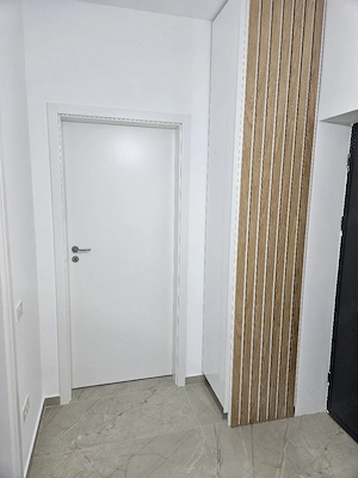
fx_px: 317
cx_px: 179
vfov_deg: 73.9
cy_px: 239
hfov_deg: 58.9
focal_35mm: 23
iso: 200
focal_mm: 5.4
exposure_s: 1/100
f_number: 1.8
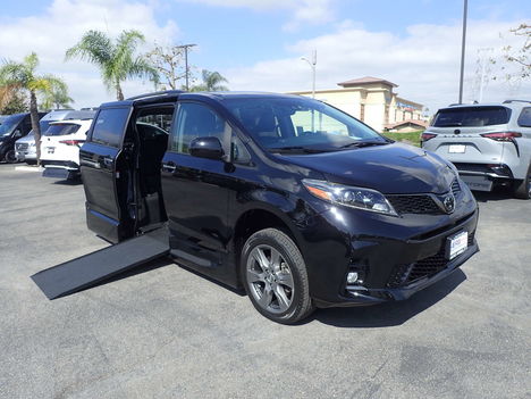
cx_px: 266
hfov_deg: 69.4
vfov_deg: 54.9
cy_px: 200
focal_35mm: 25
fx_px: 383
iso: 100
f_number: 8
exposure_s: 1/160
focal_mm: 4.5
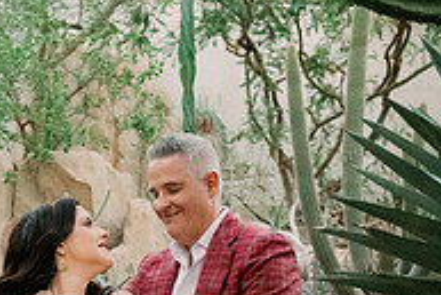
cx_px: 63
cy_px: 424
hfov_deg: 26.6
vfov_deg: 16.9
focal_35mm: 74
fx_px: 907
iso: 5000
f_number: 2.8
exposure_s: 1/200
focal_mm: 24
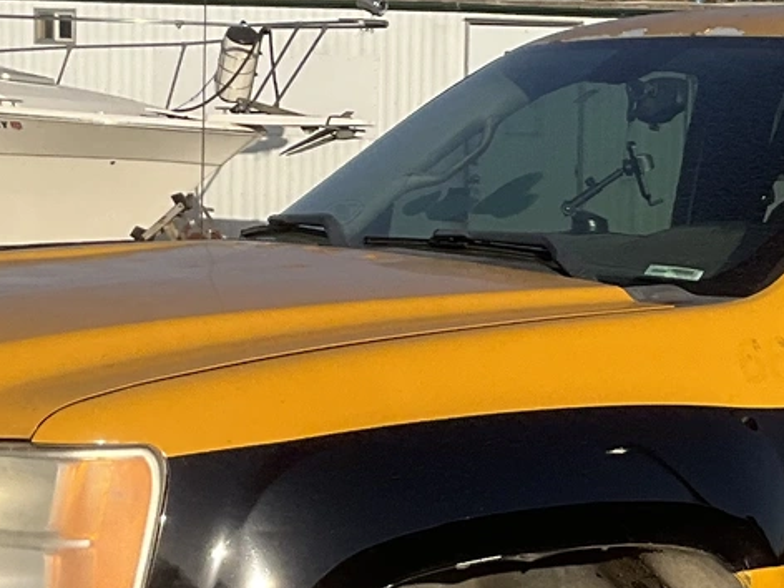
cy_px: 510
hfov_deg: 15.6
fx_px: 2786
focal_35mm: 123
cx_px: 877
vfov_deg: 12.0
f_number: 1.8
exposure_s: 1/1675
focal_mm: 3
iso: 25
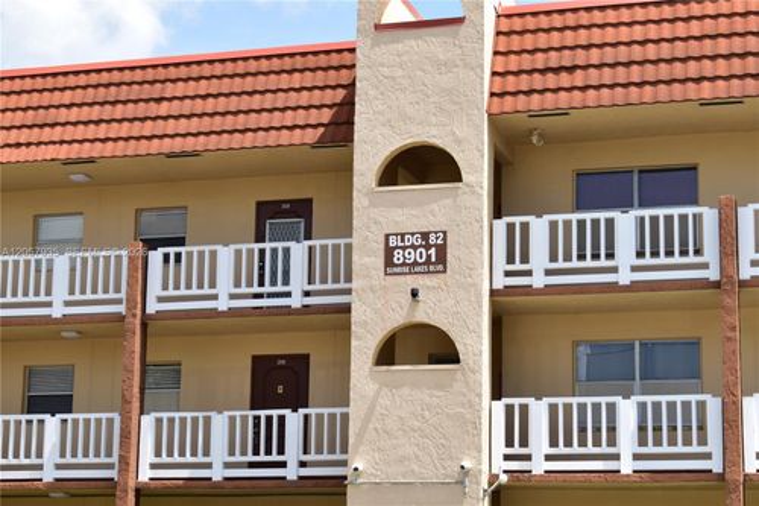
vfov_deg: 17.5
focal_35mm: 78
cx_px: 380
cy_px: 253
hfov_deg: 26.0
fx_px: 1644
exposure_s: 1/200
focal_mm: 52
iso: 100
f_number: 7.1
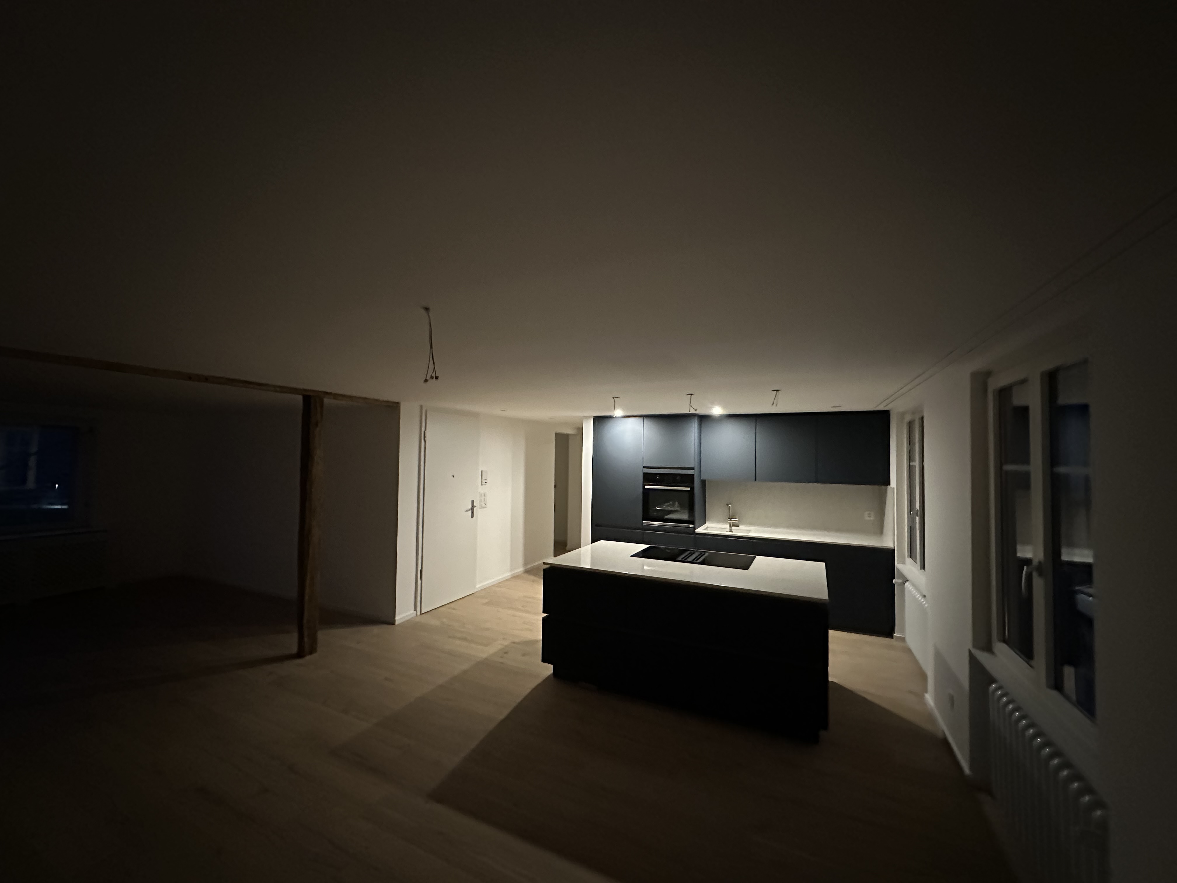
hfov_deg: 102.1
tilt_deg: +1.8
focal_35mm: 14
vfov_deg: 85.7
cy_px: 442
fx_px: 476
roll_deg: -1.8
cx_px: 588
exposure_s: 1/41
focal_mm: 2.22
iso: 1250
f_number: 2.2
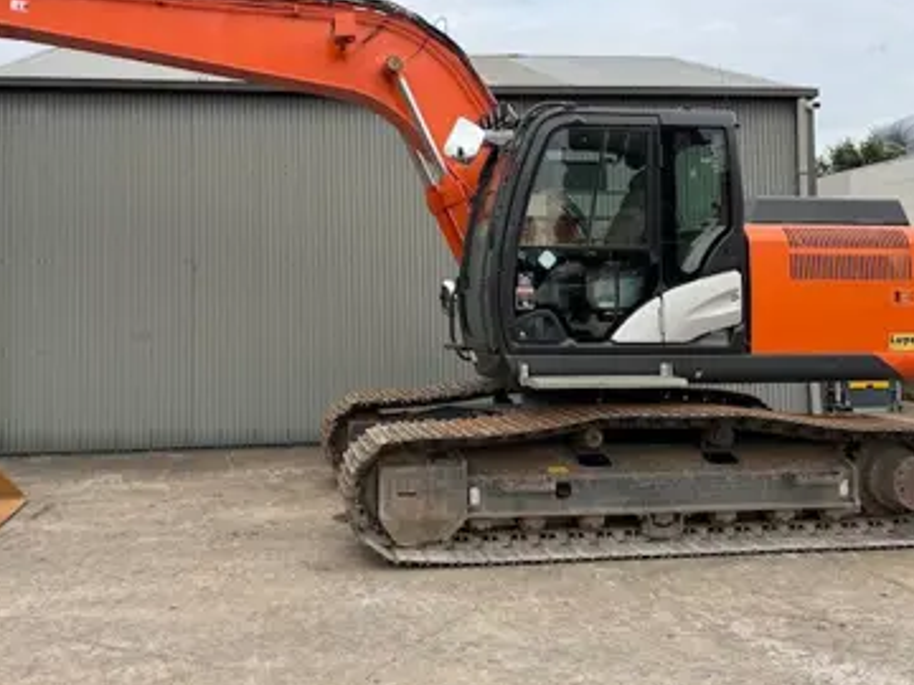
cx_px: 376
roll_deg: +0.5
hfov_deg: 56.5
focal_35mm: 32
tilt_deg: +2.5
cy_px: 266
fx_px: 845
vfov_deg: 43.9
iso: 80
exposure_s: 1/2299
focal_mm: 6.76
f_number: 1.78
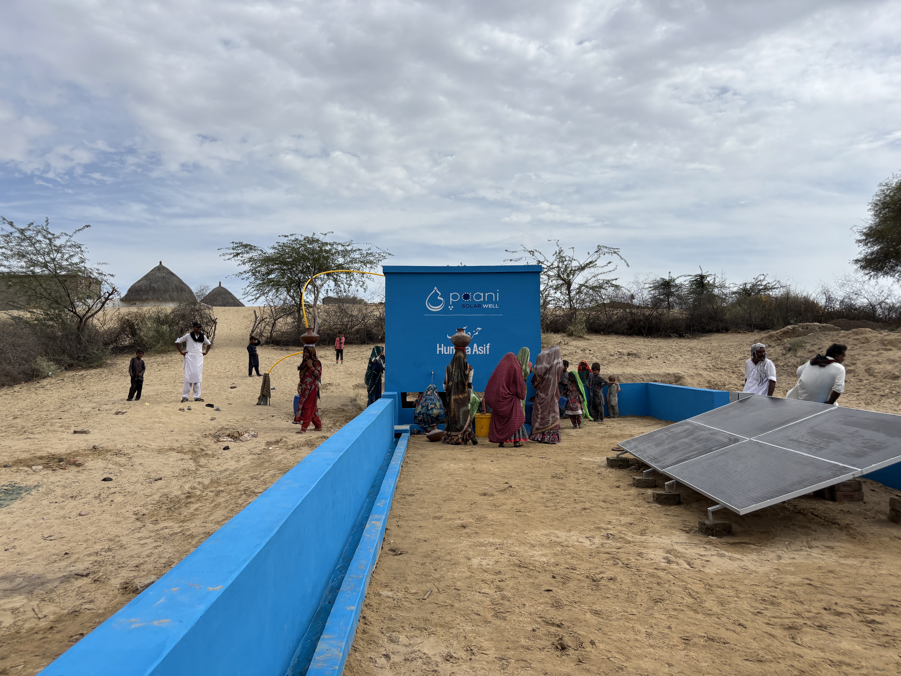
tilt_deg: +3.1
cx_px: 450
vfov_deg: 53.1
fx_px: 677
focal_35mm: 26
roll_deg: +0.2
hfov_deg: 67.3
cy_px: 338
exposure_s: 1/5618
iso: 50
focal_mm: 5.96
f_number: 1.6
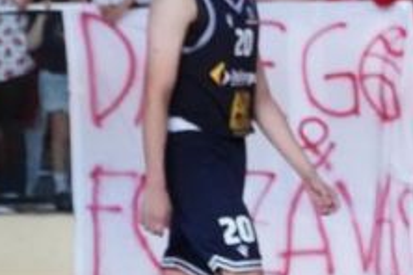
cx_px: 688
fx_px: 4024
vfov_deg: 3.9
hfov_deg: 5.8
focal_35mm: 351
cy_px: 6
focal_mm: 65
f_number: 4
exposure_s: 1/1000
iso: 5000
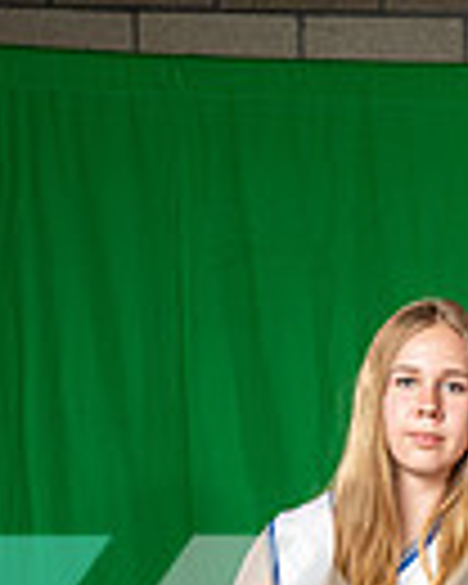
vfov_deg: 12.3
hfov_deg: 10.5
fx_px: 2528
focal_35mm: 146
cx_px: 513
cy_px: 994
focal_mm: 45
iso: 160
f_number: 8
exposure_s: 1/200
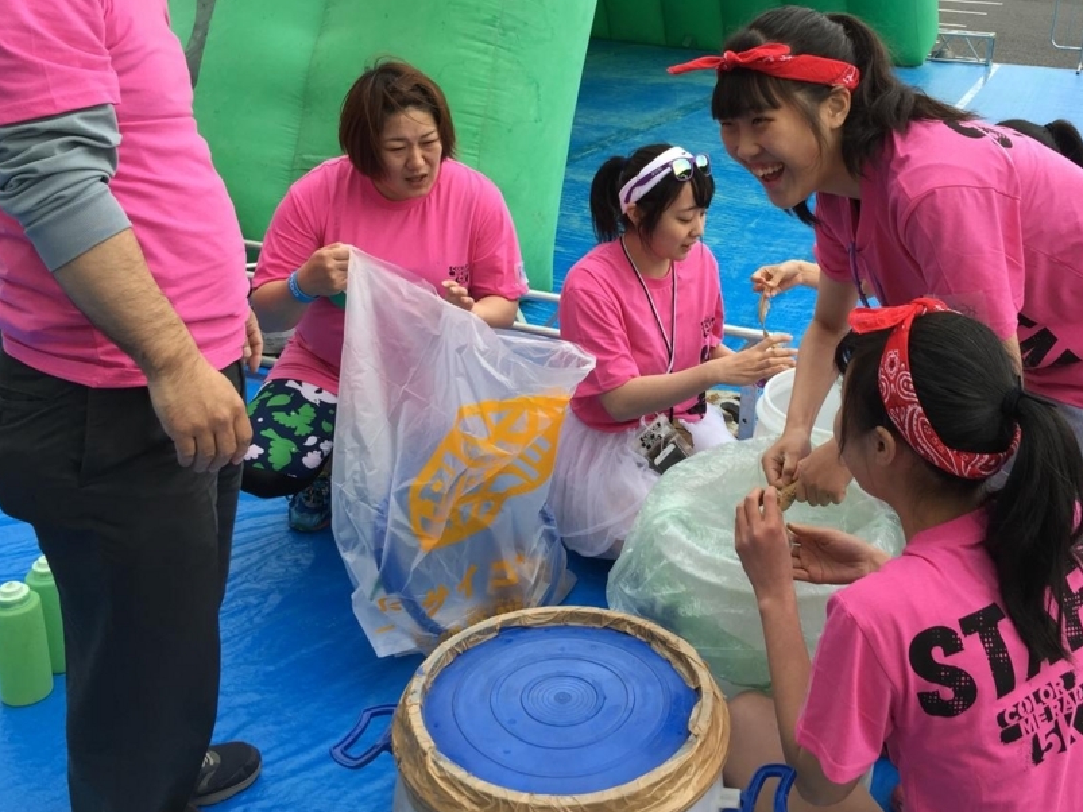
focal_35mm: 37
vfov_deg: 38.5
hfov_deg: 49.7
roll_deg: -2.7
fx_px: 1157
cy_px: 330
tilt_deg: -19.9
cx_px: 666
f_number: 2.2
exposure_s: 1/169
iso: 32
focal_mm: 4.15
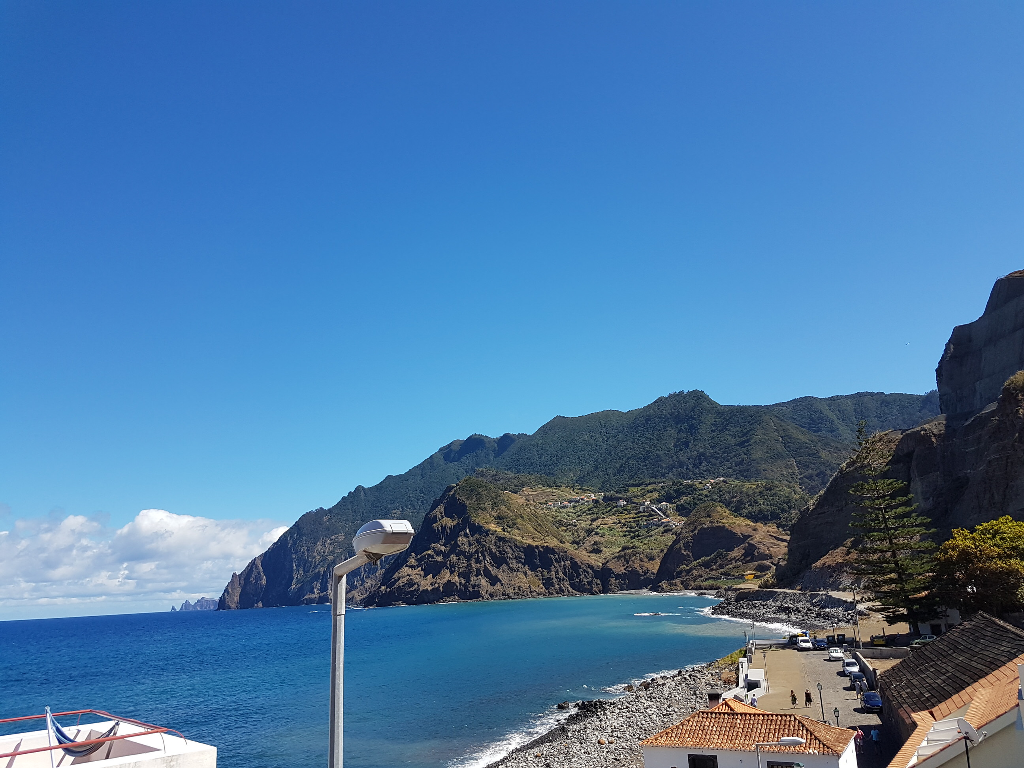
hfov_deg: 67.3
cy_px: 384
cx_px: 512
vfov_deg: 53.1
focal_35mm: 26
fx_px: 769
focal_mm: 4.2
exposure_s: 1/1984
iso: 40
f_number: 1.7
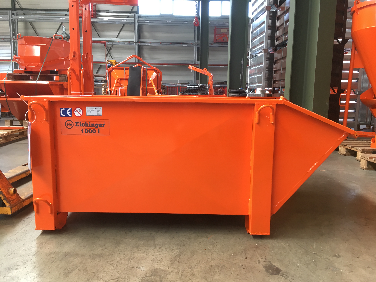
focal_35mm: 29
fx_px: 315
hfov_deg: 61.7
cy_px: 141
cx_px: 188
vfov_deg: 48.2
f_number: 2.2
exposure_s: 1/33
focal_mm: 4.15
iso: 40
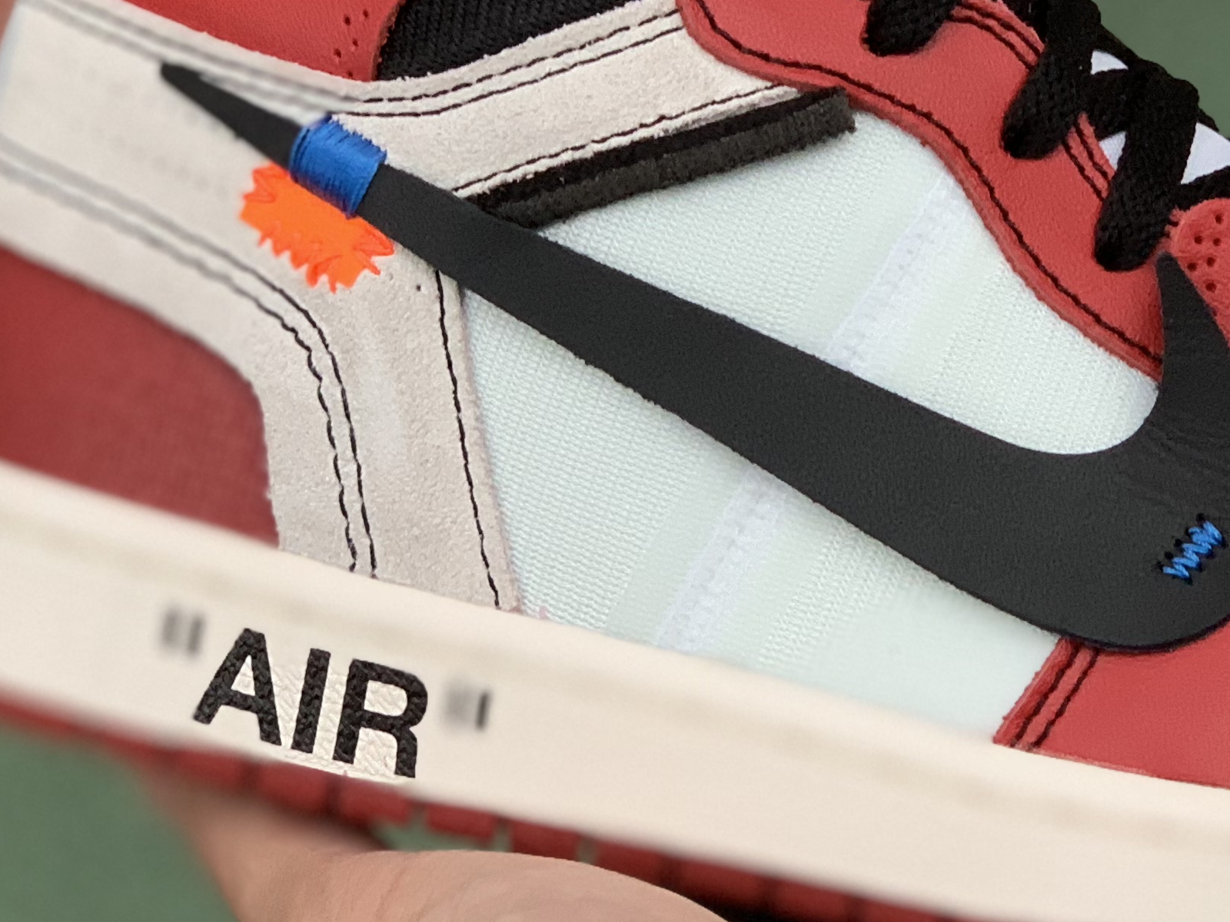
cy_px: 237
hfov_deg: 14.9
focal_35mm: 131
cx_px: 1055
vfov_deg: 11.3
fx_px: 4655
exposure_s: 1/122
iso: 100
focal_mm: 6
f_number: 2.4
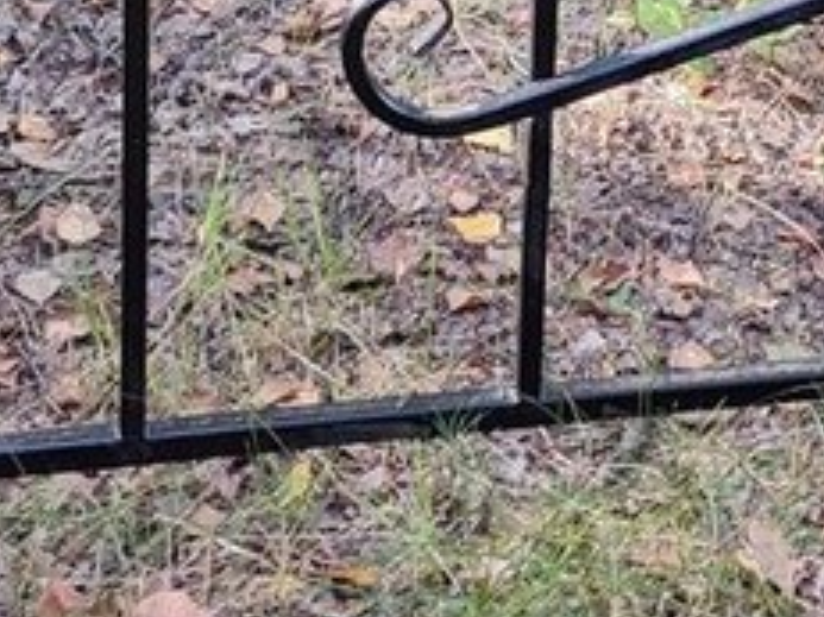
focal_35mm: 111
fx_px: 2641
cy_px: -692
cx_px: 549
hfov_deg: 17.7
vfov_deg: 11.7
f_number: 1.9
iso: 99
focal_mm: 6.04
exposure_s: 1/50
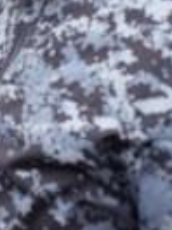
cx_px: -160
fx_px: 2723
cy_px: -35
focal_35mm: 411
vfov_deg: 4.8
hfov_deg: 3.6
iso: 400
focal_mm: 75
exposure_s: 1/160
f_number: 4
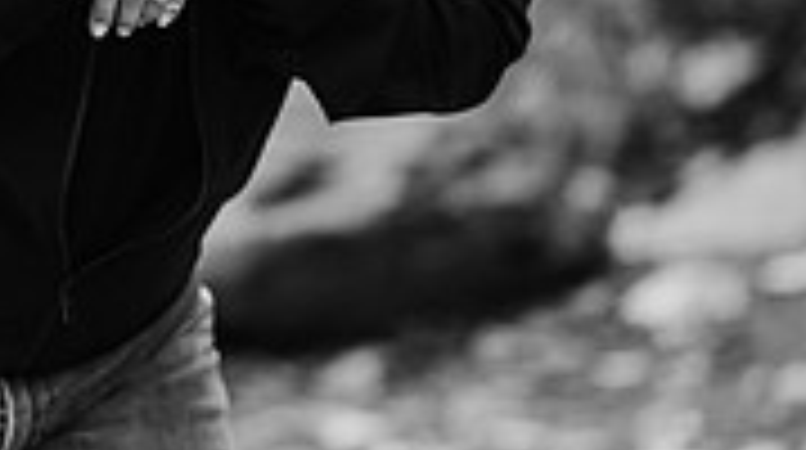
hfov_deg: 7.4
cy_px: -270
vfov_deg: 4.2
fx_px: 6166
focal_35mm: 289
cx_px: -45
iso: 500
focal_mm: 85
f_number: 1.8
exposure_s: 1/1000
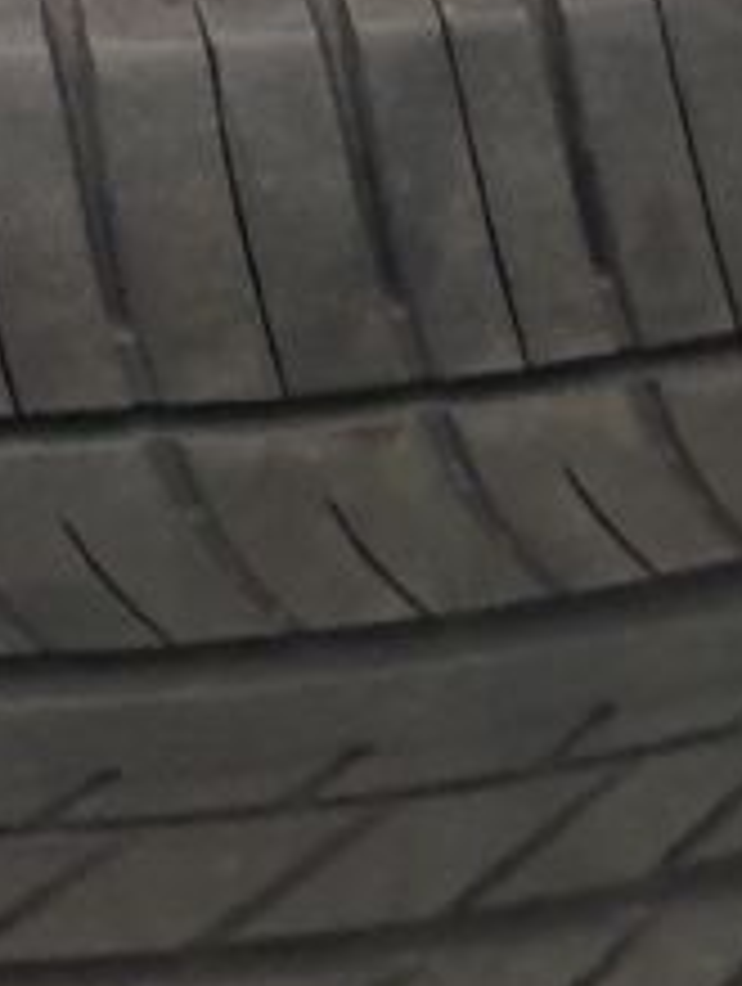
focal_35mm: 154
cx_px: -205
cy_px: -1288
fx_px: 4389
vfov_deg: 11.0
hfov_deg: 9.5
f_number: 2.4
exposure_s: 1/60
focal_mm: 4.3
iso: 160
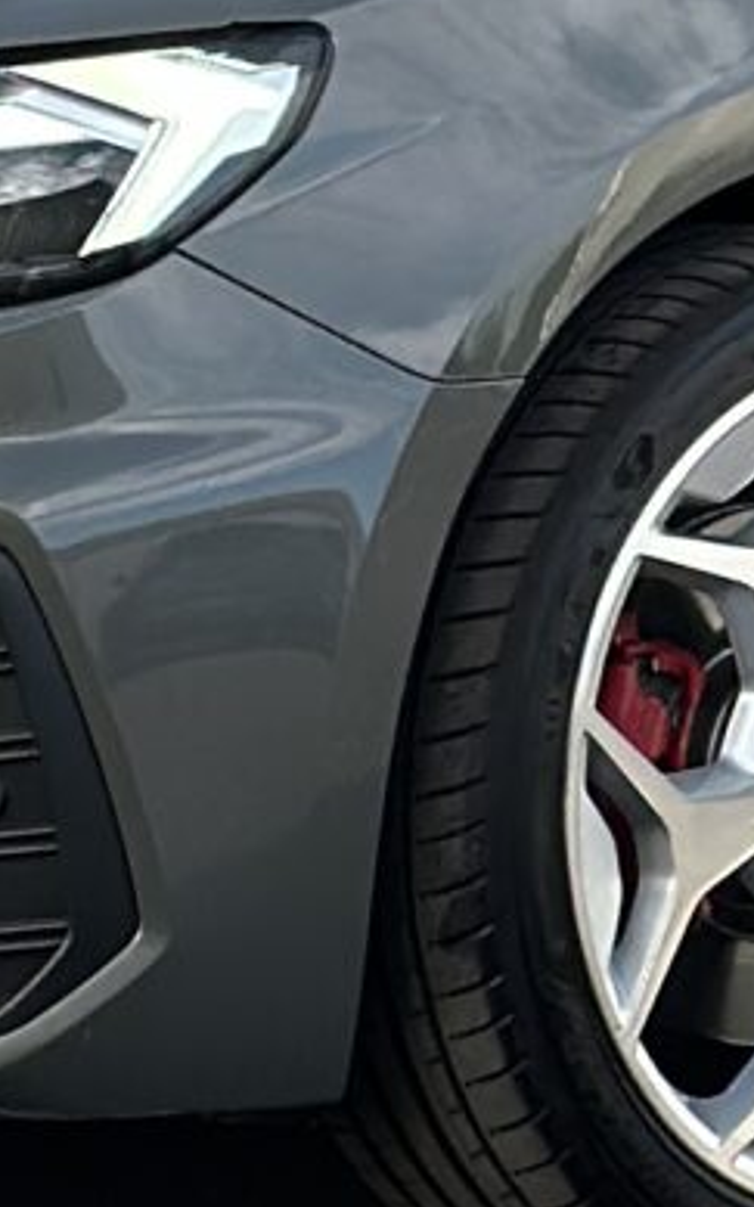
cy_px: 121
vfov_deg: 6.3
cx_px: 987
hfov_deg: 3.9
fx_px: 11018
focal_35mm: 335
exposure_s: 1/615
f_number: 1.78
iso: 80
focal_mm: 6.86
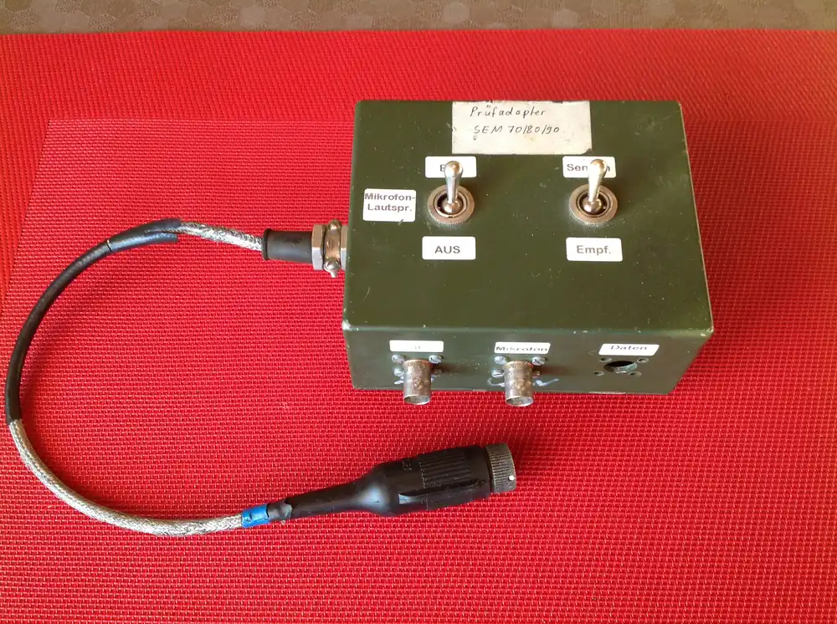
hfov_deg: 52.7
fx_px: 845
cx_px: 418
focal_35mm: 35
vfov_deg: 40.6
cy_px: 312
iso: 50
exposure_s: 1/20
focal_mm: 4.28
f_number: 2.4
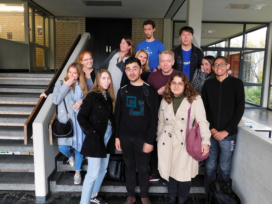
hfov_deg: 60.0
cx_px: 136
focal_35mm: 30
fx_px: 236
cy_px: 102
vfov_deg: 46.8
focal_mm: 5.3
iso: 320
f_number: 3.2
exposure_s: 1/30
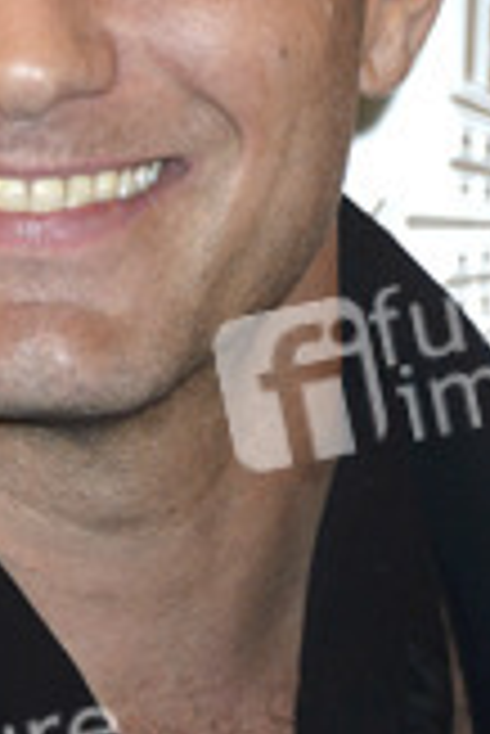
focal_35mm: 734
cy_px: 140
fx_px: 14953
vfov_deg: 2.8
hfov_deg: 1.9
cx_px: 38
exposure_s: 1/250
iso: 1600
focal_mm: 300
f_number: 5.6
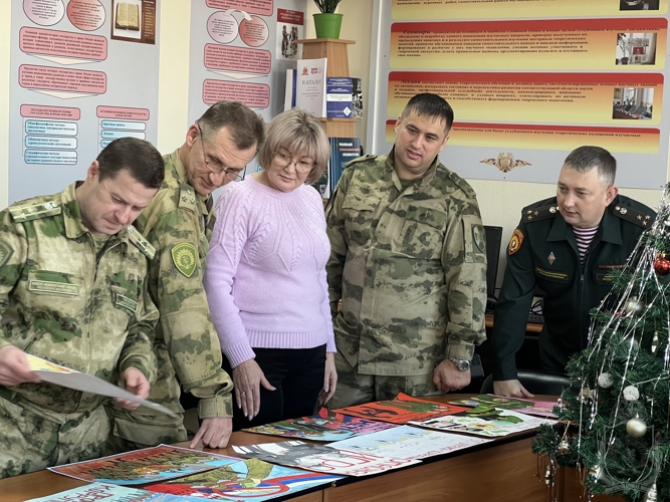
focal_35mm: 77
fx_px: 1490
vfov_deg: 19.1
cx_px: 335
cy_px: 251
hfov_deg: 25.3
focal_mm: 9
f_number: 2.8
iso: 200
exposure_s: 1/100
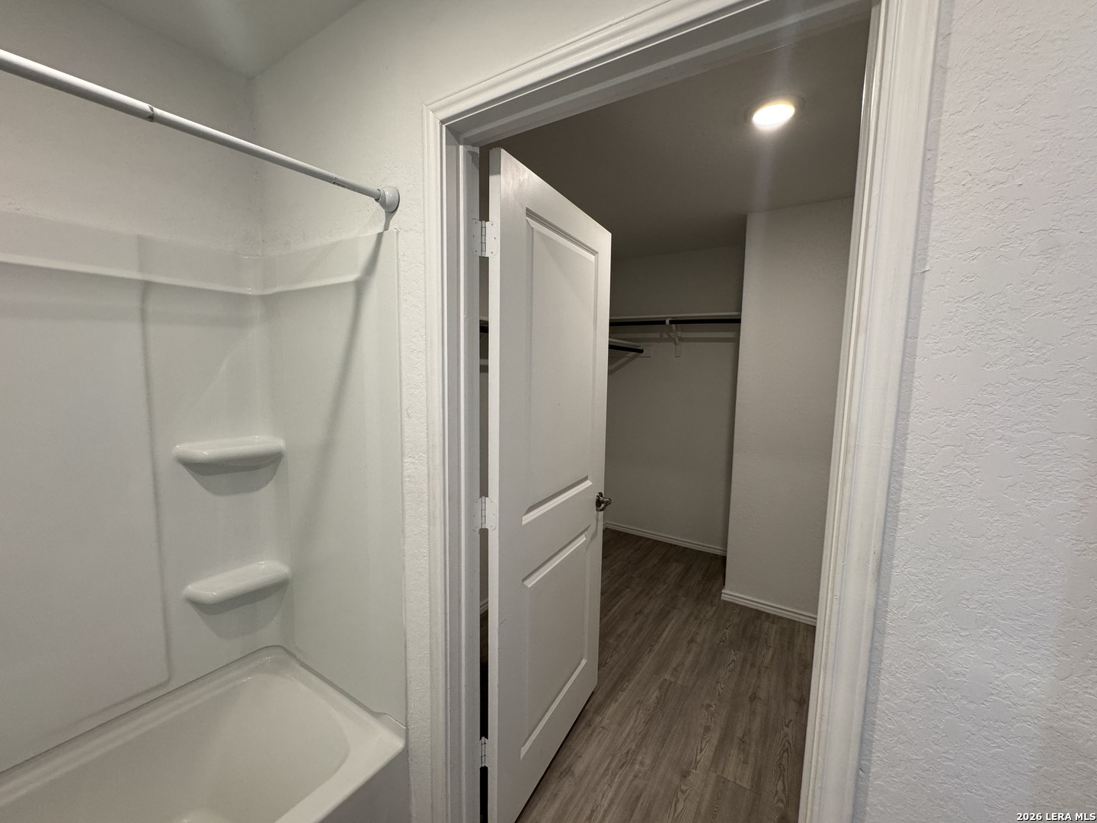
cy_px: 412
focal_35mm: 14
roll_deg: -0.5
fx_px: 444
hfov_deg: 102.1
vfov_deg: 85.7
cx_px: 548
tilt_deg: -5.9
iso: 200
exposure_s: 1/120
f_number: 2.2
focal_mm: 2.22
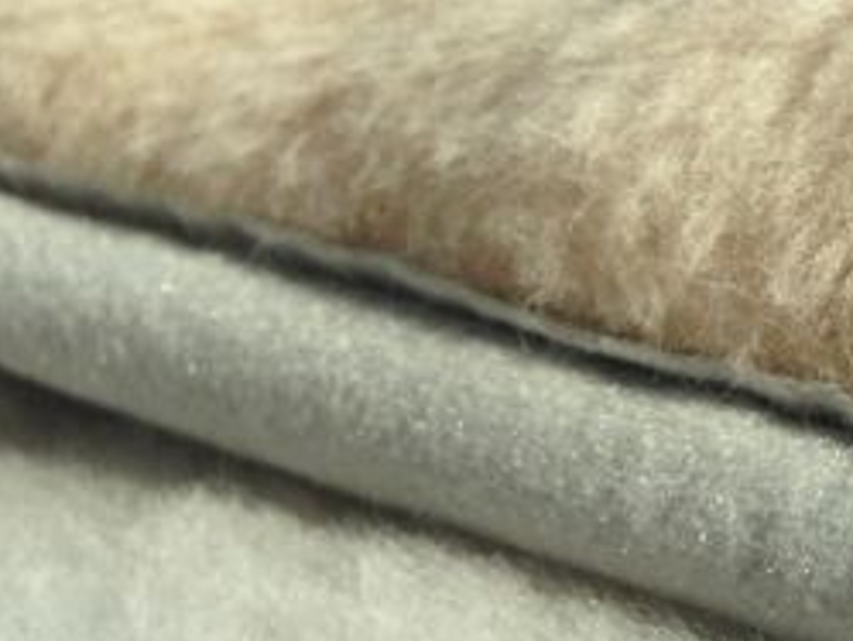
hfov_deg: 16.7
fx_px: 2613
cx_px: 1312
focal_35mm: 106
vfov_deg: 14.0
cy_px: 367
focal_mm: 4.13
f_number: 2.4
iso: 50
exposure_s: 1/695
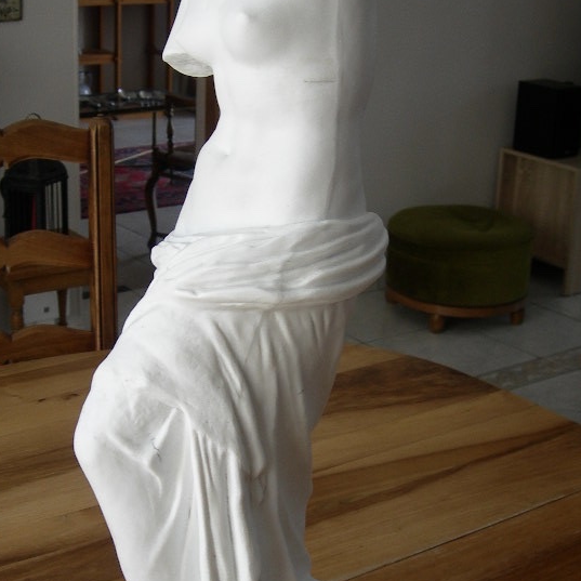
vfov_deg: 26.9
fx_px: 1215
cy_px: 319
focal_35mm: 64
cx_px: 210
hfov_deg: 26.8
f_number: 2.8
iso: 50
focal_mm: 7.8
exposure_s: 1/48.7
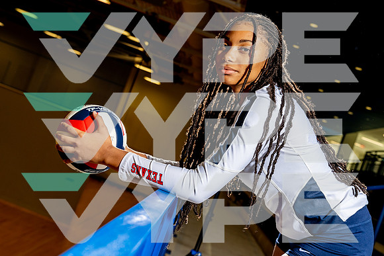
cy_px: 128
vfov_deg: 27.0
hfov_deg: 39.6
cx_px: 192
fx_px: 533
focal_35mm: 50
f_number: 5.6
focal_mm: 50
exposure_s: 1/250
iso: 250
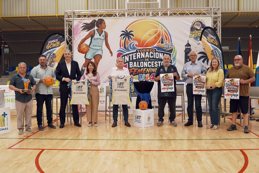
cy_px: 86
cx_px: 130
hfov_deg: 53.1
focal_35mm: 36
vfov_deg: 36.9
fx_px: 259
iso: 100
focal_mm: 24
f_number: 2.8
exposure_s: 1/160
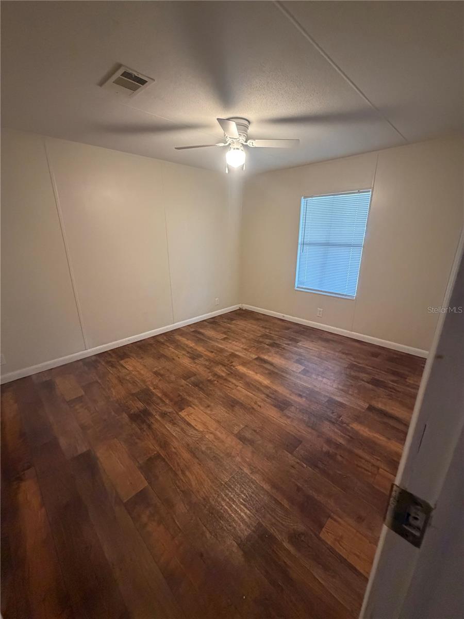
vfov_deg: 102.1
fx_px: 250
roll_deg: -0.5
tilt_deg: -16.8
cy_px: 310
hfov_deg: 85.7
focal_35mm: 14
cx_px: 232
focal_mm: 2.22
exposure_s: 1/60
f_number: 2.2
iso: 800
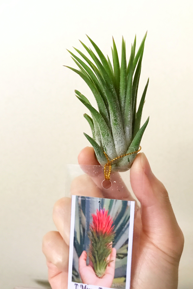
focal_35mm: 30
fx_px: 241
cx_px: 94
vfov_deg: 61.9
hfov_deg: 43.6
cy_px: 143
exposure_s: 1/8
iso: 100
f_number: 1.8
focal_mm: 3.99
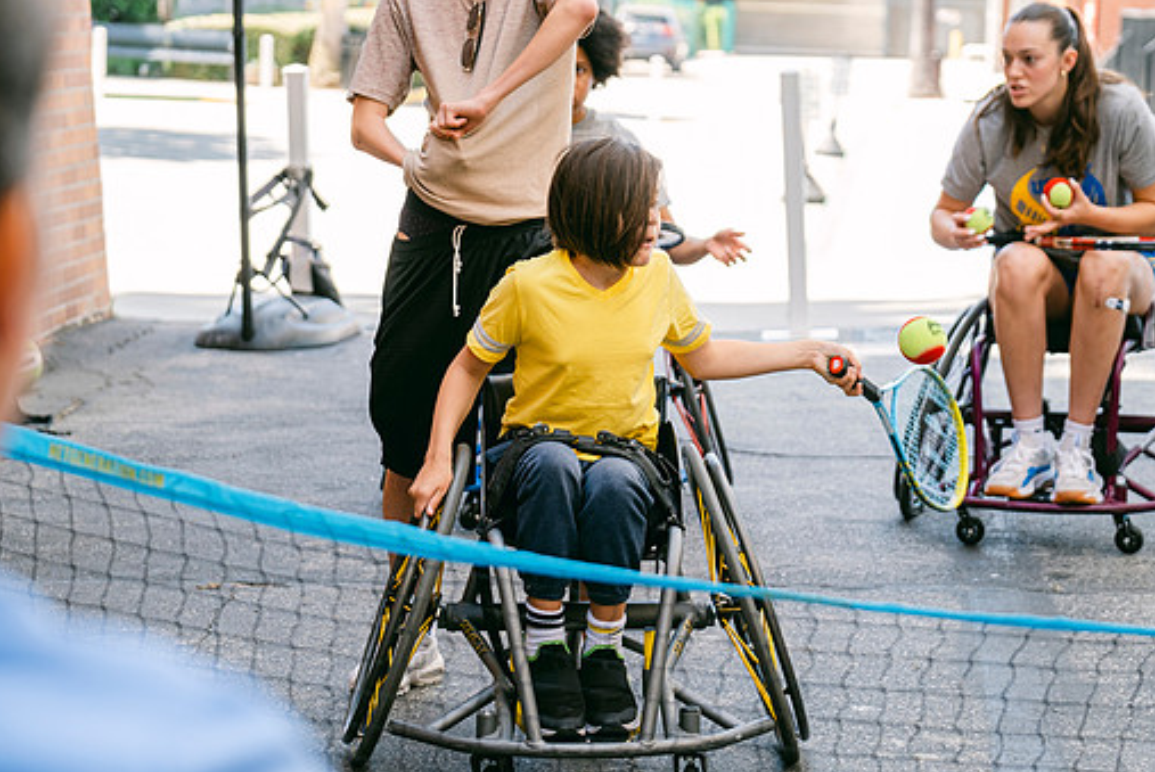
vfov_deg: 14.3
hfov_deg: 21.2
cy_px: 400
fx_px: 3083
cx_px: 581
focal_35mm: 96
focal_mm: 56.3
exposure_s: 1/210
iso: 160
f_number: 2.8
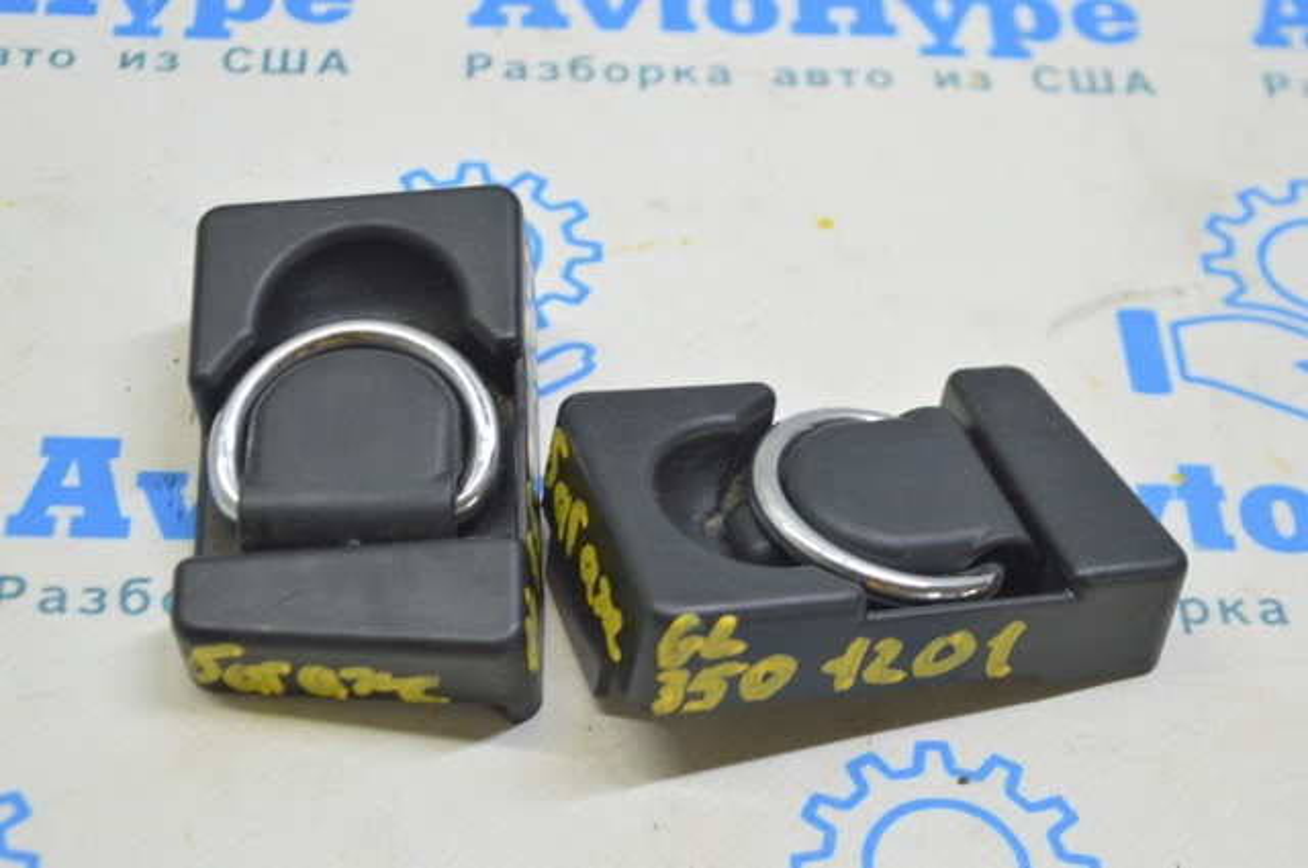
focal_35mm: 72
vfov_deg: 18.9
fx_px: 2613
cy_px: 434
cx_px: 654
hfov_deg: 28.1
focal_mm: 48
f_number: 5.6
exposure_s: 1/15
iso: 400
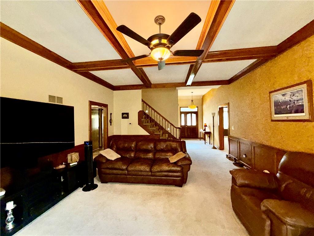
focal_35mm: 14
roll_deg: +0.8
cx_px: 157
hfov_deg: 102.1
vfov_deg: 85.7
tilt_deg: +0.9
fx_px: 127
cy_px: 118
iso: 200
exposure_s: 1/60
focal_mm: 2.22
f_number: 2.2
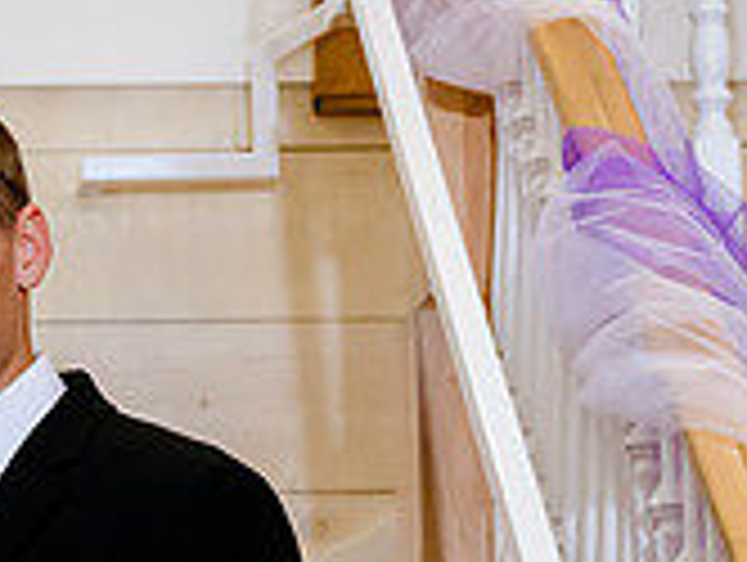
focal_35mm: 247
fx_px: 5338
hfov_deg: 7.9
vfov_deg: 6.0
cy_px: 433
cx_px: -252
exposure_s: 1/200
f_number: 6.3
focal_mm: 62
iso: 2500
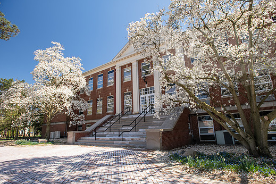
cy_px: 93
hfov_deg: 86.9
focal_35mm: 19
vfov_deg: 64.6
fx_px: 146
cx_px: 144
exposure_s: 1/200
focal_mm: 17
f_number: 4.5
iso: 200
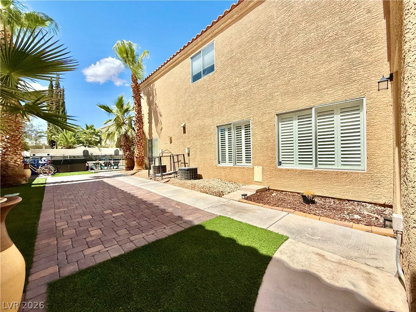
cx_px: 208
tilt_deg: +0.0
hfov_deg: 102.1
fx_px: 168
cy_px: 156
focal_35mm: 14
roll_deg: +1.0
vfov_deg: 85.7
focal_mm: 2.22
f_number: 2.2
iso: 64
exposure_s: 1/4762
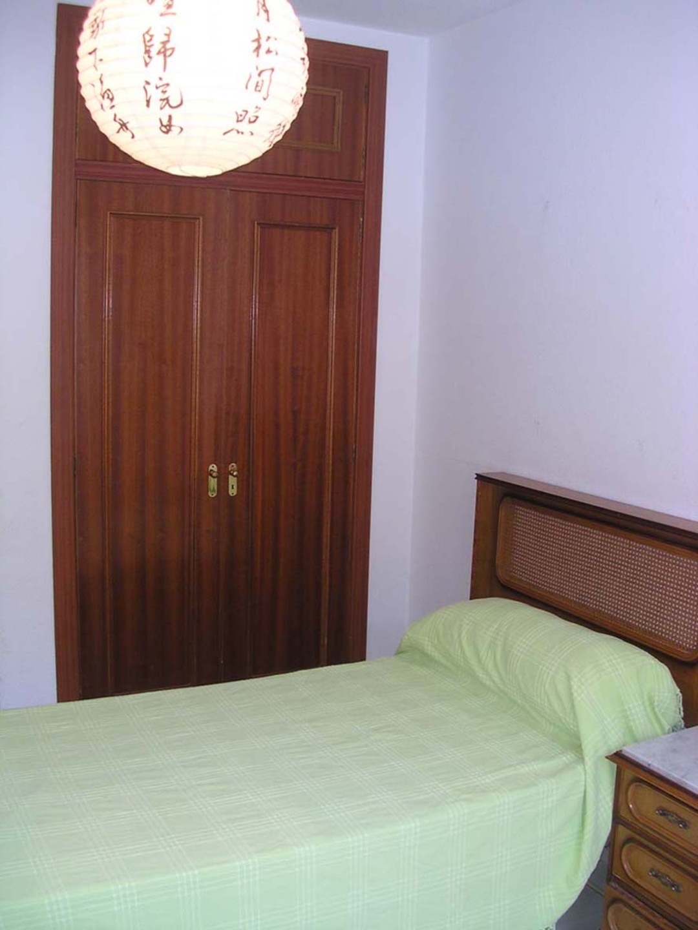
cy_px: 465
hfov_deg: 38.7
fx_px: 995
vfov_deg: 50.1
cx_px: 349
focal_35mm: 37
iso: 100
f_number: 2.7
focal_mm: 5.6
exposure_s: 1/30
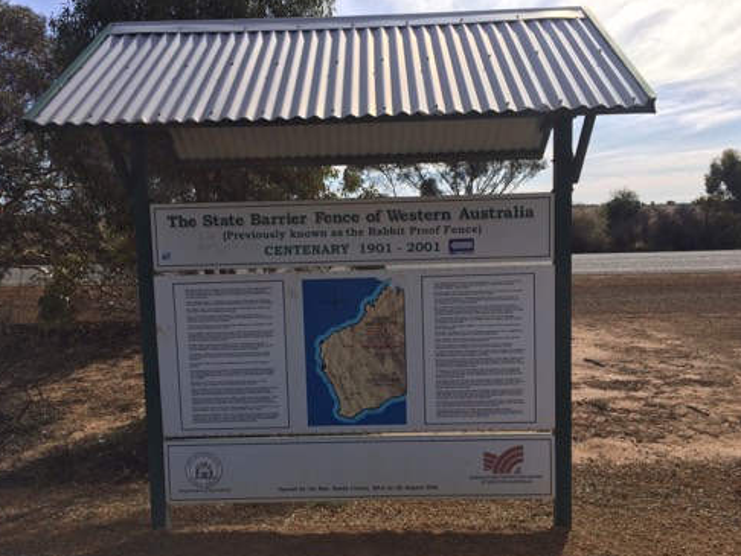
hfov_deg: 58.3
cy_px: 291
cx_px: 361
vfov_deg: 45.5
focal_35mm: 31
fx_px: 664
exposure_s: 1/2740
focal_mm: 4.15
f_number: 2.2
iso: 32
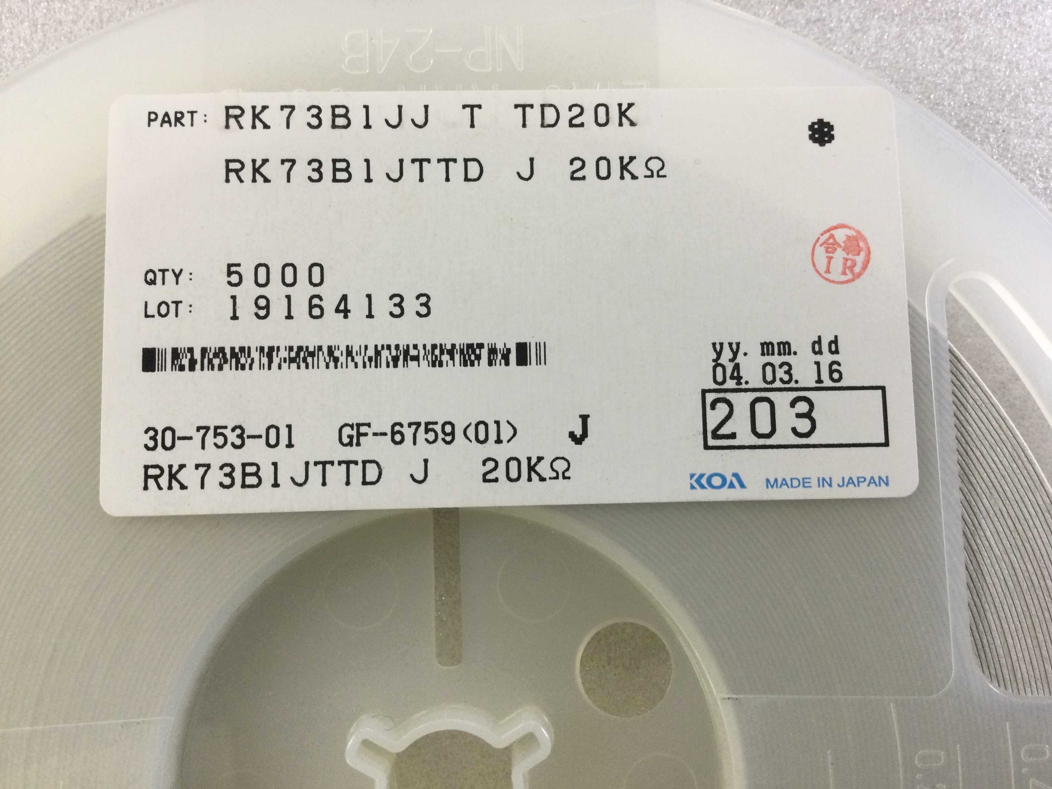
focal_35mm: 31
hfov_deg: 58.4
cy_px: 394
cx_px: 526
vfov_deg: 45.4
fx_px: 942
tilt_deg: -83.8
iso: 80
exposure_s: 1/33
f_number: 2.4
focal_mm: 3.3
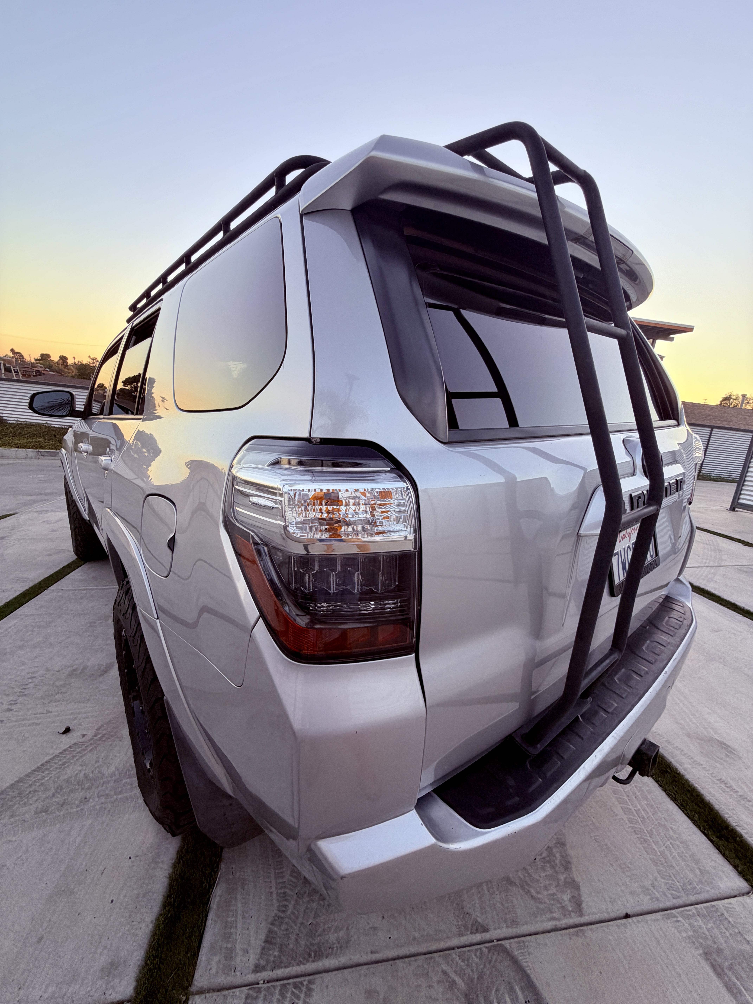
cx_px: 376
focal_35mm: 14
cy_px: 502
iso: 80
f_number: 2.2
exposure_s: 1/121
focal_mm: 2.22
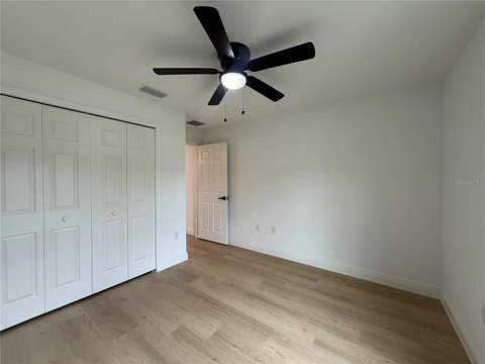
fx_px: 196
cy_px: 182
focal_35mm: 14
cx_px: 242
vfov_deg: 85.7
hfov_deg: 102.1
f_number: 2.2
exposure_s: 1/120
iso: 160
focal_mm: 2.22
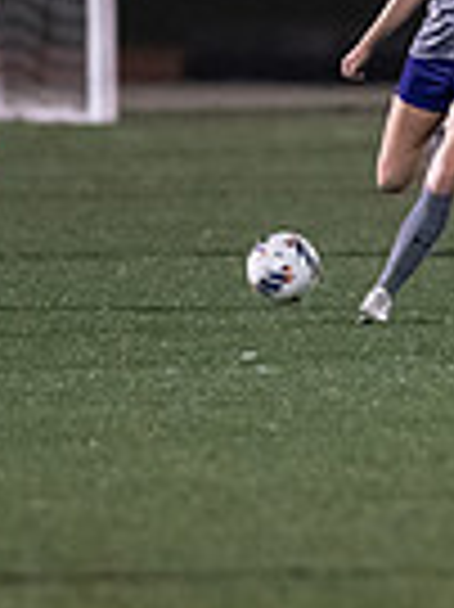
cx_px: 517
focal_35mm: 1239
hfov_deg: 1.2
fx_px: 21701
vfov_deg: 1.6
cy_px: 47
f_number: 2.8
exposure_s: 1/1000
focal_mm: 300
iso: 8000
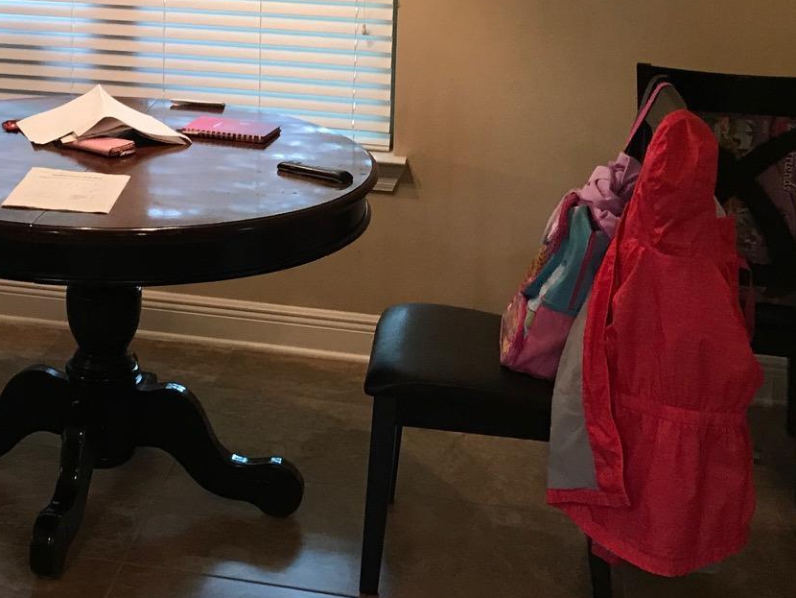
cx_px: 101
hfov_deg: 27.7
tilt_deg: -5.9
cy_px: -69
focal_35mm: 68
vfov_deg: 20.6
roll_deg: -0.9
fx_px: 1564
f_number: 1.8
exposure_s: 1/15
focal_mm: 3.99
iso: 50
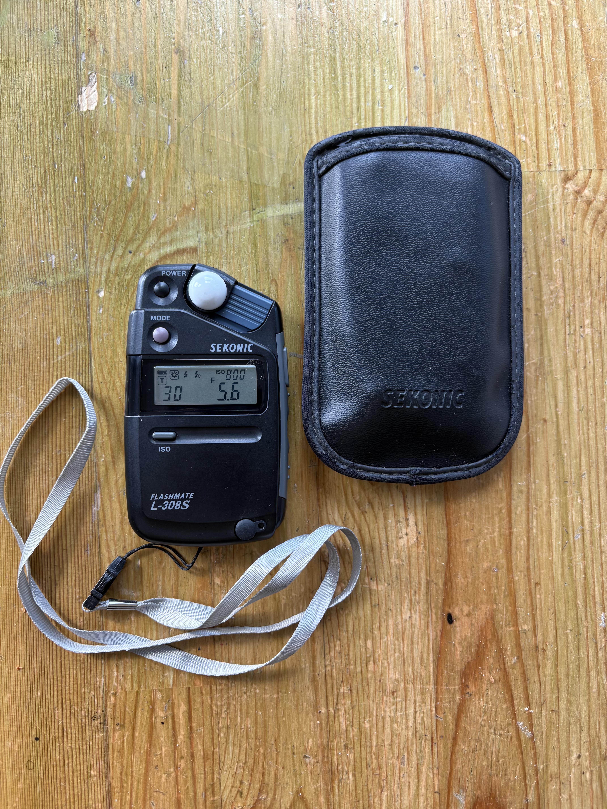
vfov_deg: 67.3
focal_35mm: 26
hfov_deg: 53.1
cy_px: 404
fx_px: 608
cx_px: 304
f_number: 1.6
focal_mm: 5.96
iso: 50
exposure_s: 1/121
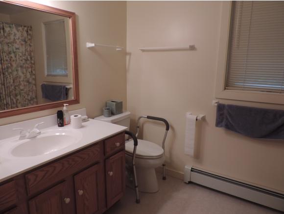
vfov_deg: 56.9
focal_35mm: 24
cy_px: 107
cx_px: 142
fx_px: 197
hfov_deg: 71.6
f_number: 3
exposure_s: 1/30
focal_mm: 4.3
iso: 180
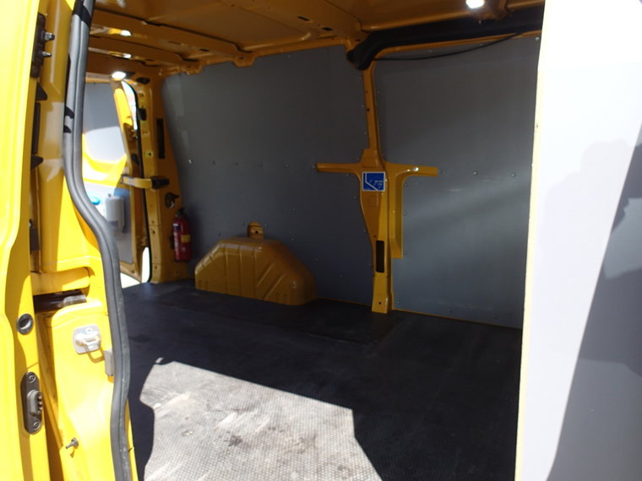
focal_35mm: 25
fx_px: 464
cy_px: 240
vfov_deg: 54.9
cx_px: 321
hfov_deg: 69.4
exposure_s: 1/400
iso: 100
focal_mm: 4.5
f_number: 2.8
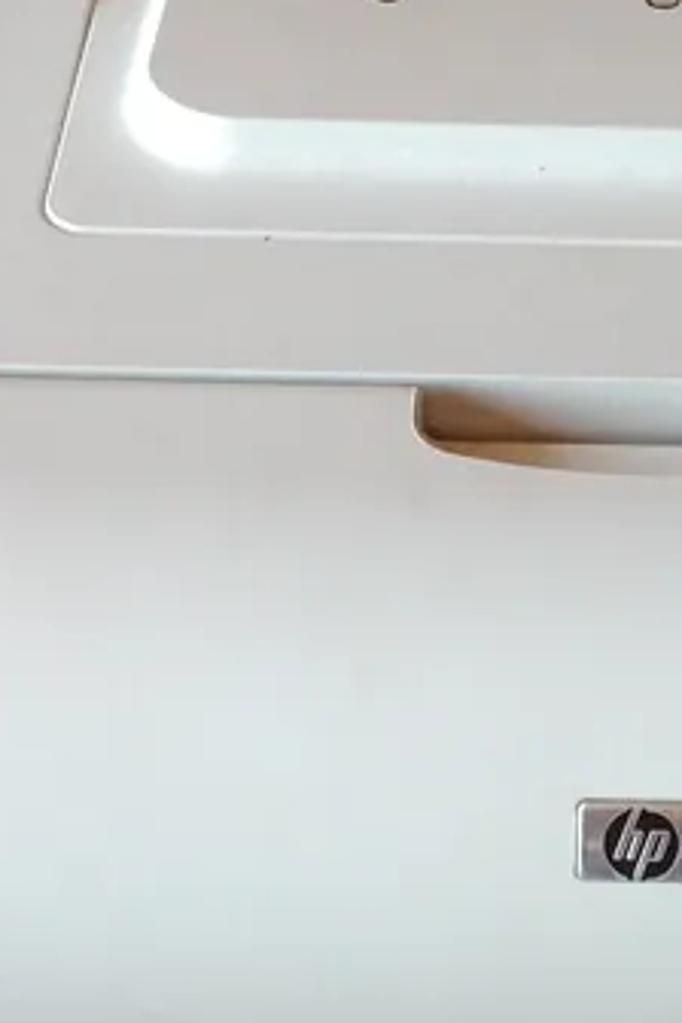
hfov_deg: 12.5
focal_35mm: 108
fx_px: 3069
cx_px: 703
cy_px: 582
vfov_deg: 18.9
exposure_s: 1/120
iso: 80
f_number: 2.4
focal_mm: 4.28
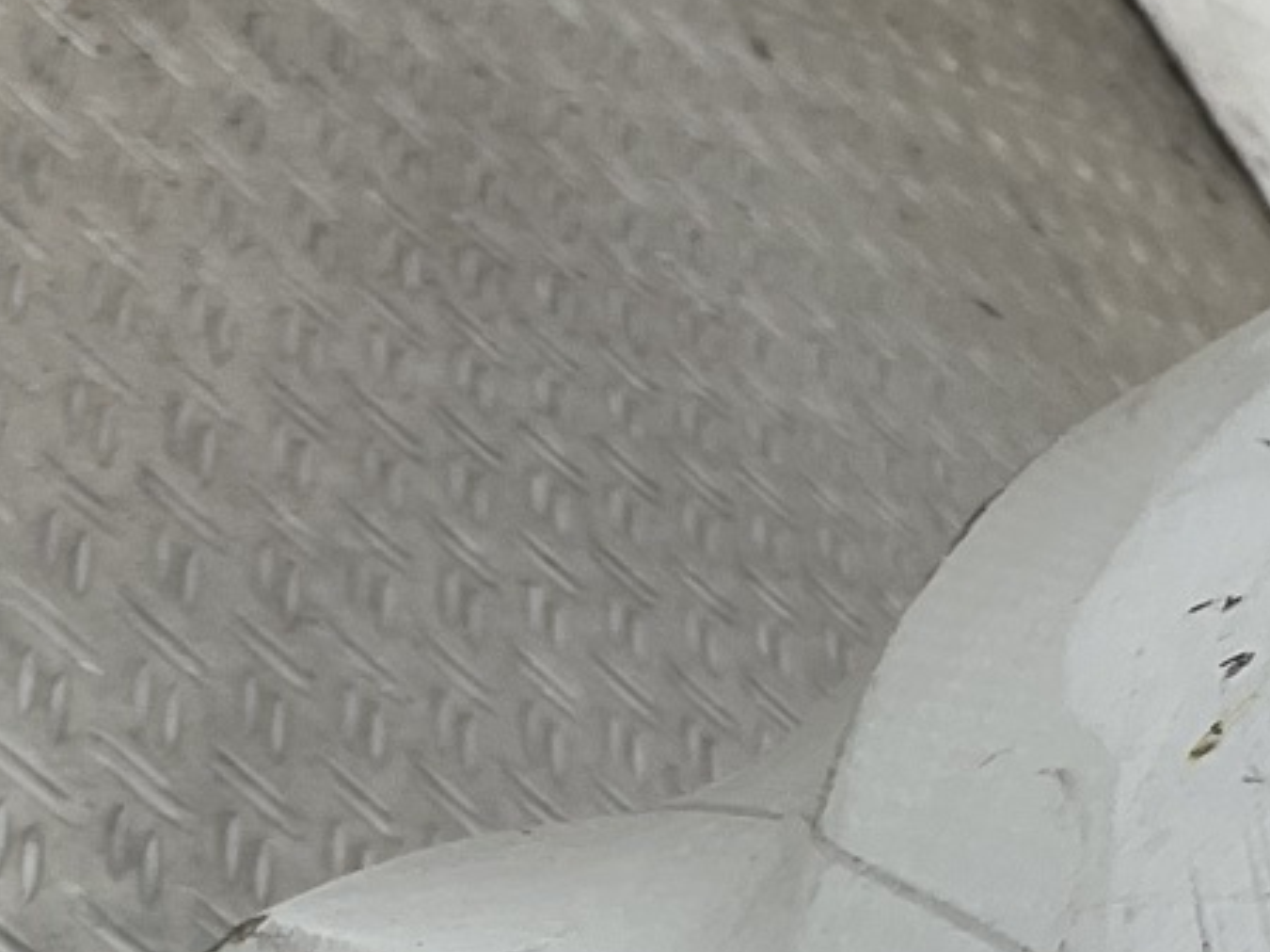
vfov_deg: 11.0
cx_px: 384
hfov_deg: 15.1
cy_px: 1367
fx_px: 4767
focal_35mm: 130
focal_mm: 3
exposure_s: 1/120
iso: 16
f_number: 1.8
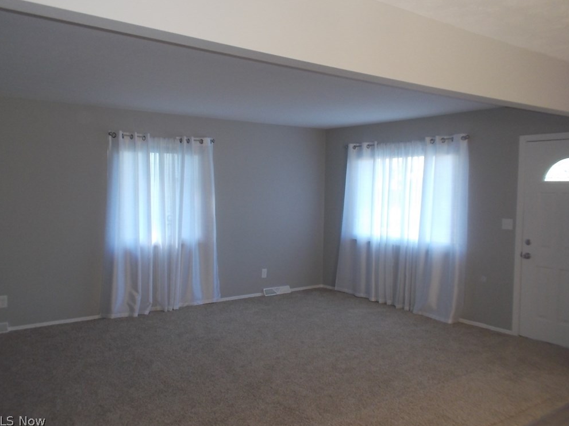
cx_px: 280
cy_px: 210
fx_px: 493
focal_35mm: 30
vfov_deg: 46.8
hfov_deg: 60.0
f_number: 3.3
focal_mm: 4.1
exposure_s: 1/25
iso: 100
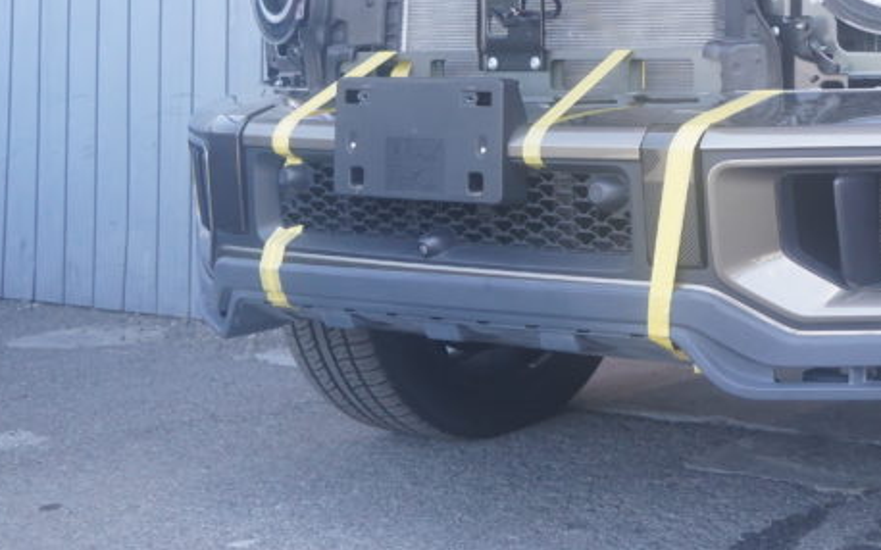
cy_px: -36
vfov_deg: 17.3
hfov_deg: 26.4
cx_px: 925
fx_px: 1752
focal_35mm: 73
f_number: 4.5
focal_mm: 32
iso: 1600
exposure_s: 1/160
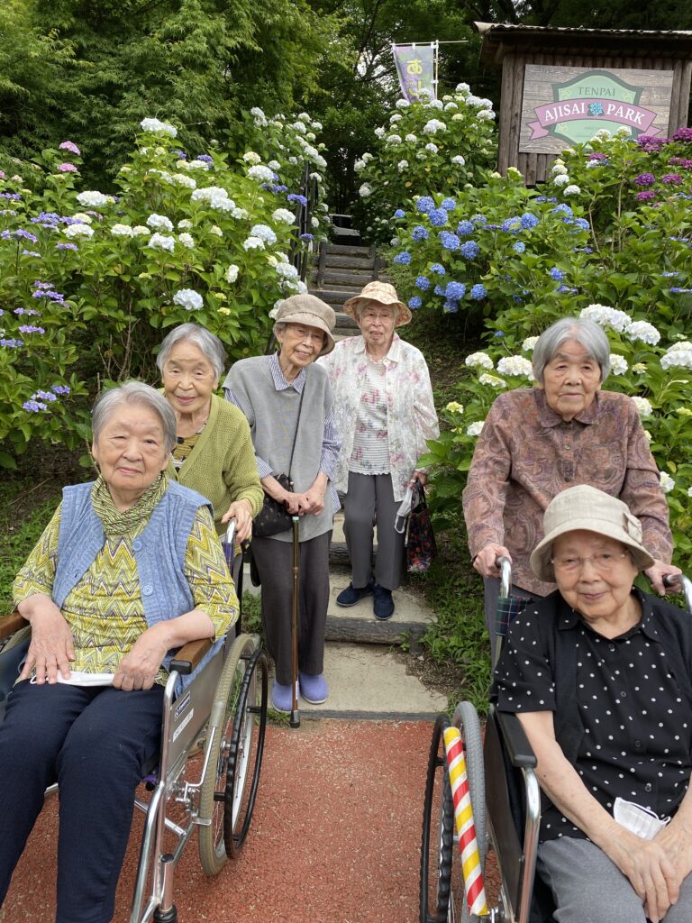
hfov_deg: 53.1
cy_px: 462
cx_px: 346
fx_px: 693
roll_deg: -2.3
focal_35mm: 26
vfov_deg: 67.3
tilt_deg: -5.0
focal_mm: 4.25
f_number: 1.8
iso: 32
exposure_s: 1/738
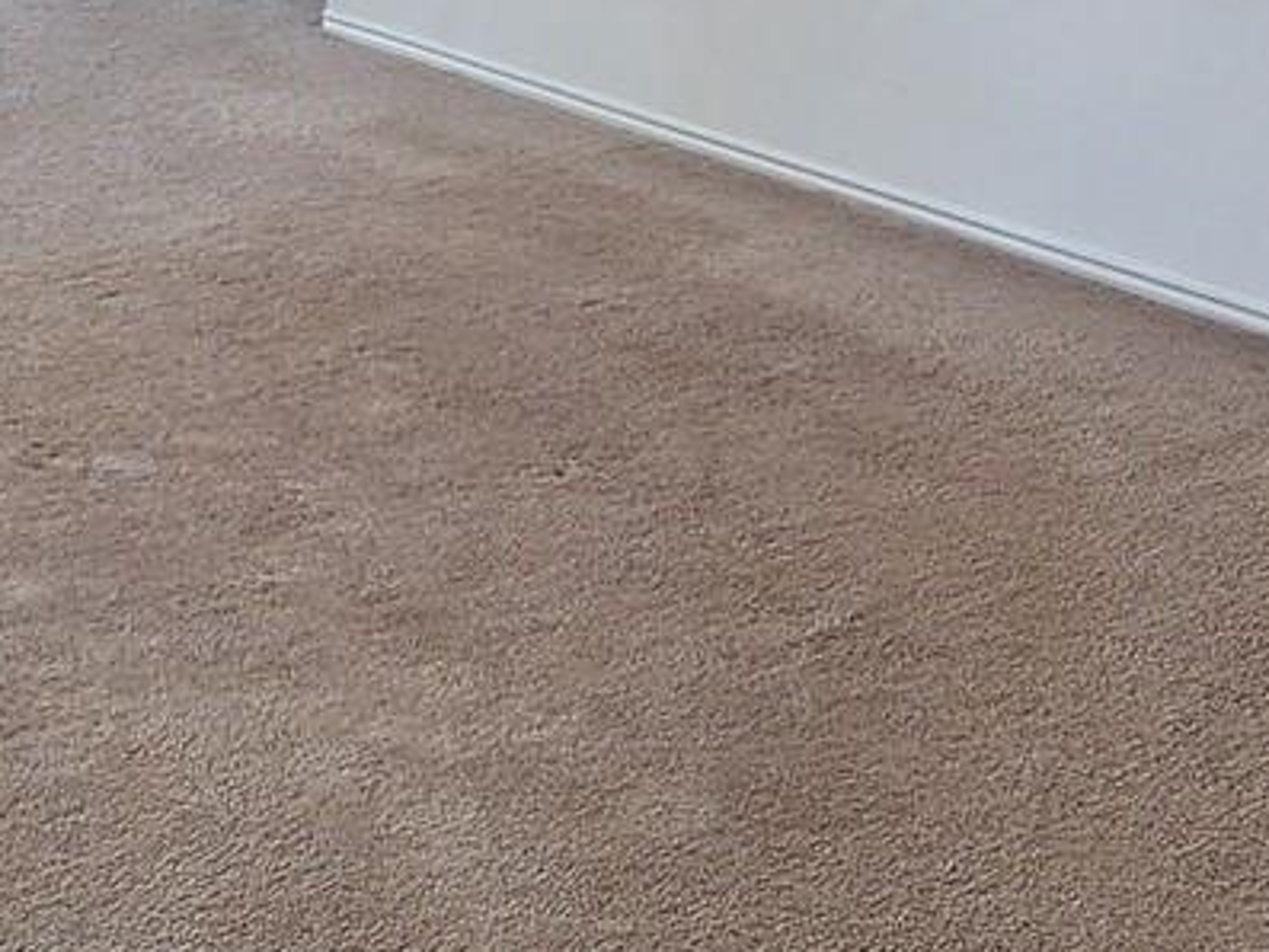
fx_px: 2457
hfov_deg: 28.7
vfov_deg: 21.4
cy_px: 73
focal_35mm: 67
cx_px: 396
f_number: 2.2
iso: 125
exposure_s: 1/60
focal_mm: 2.2
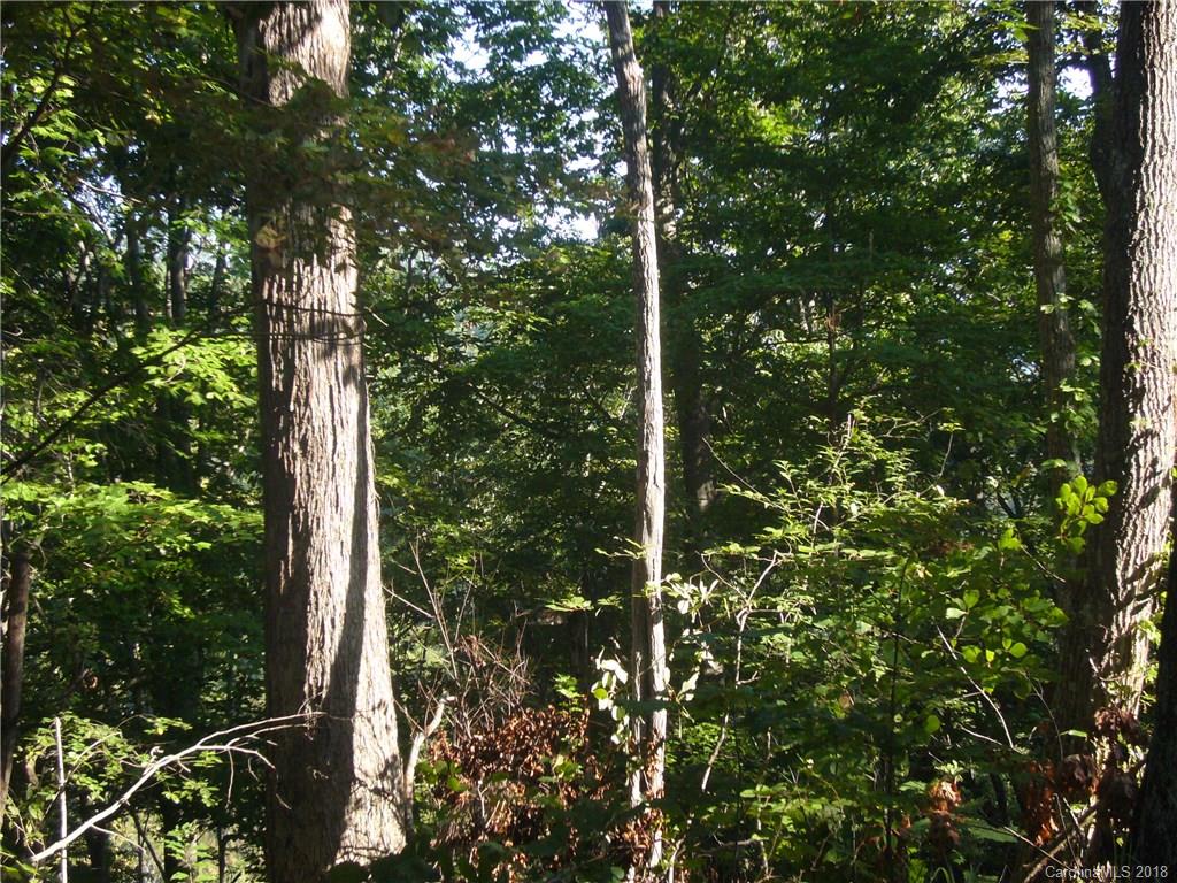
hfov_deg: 33.2
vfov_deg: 25.2
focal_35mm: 58
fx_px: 1972
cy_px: 442
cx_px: 588
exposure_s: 1/200
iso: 200
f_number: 4
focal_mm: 9.6
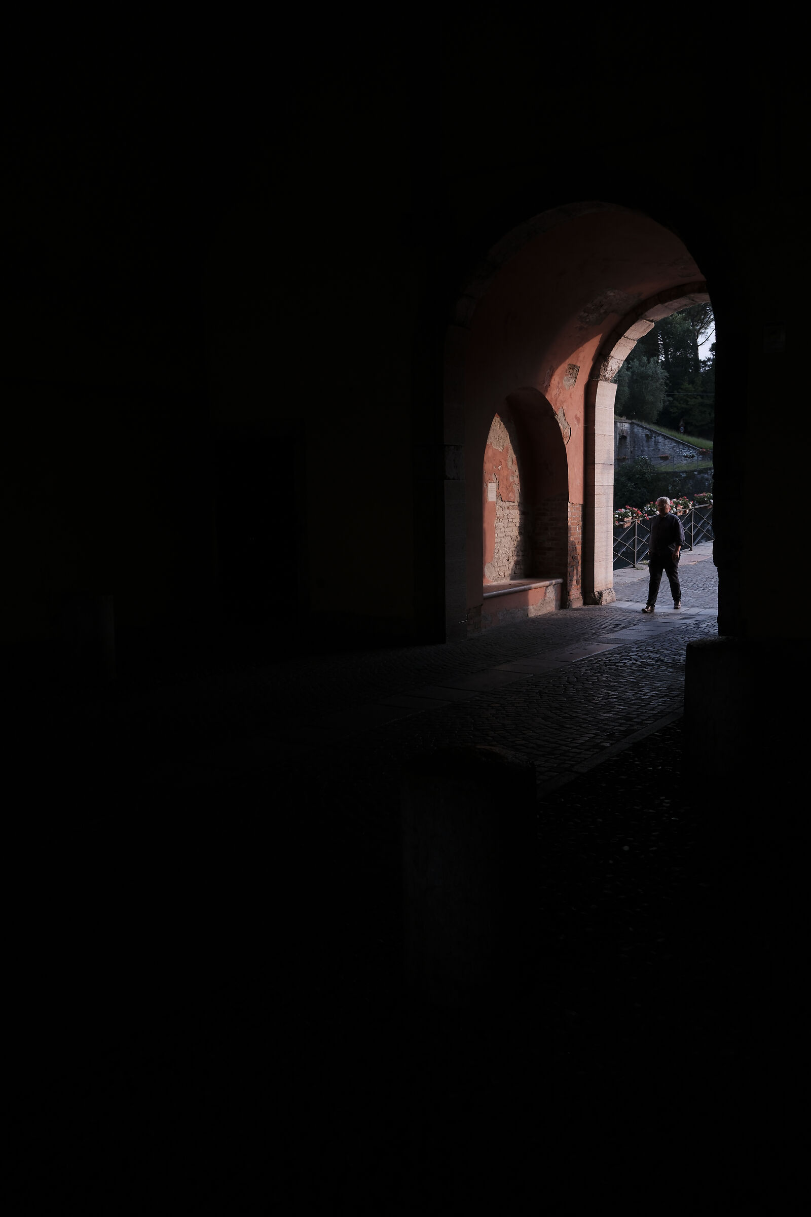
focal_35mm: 28
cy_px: 608
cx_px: 406
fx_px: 946
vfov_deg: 65.5
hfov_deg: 46.4
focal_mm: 18.4
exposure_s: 1/340
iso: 250
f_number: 4
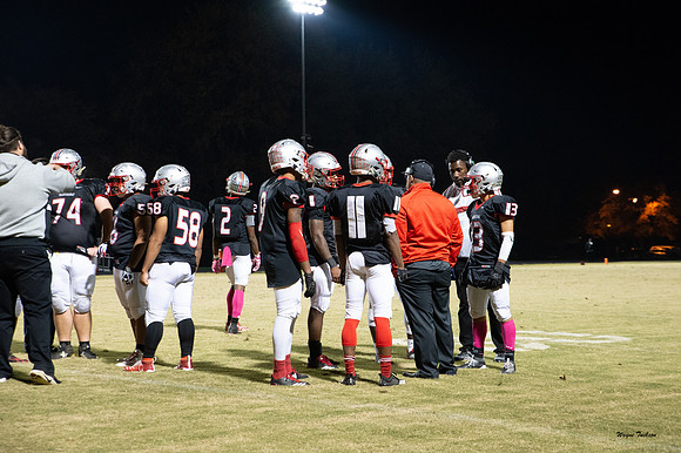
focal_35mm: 70
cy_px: 226
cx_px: 340
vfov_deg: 19.4
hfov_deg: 28.9
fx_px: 1323
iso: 6400
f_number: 6.3
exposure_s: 1/125
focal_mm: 70
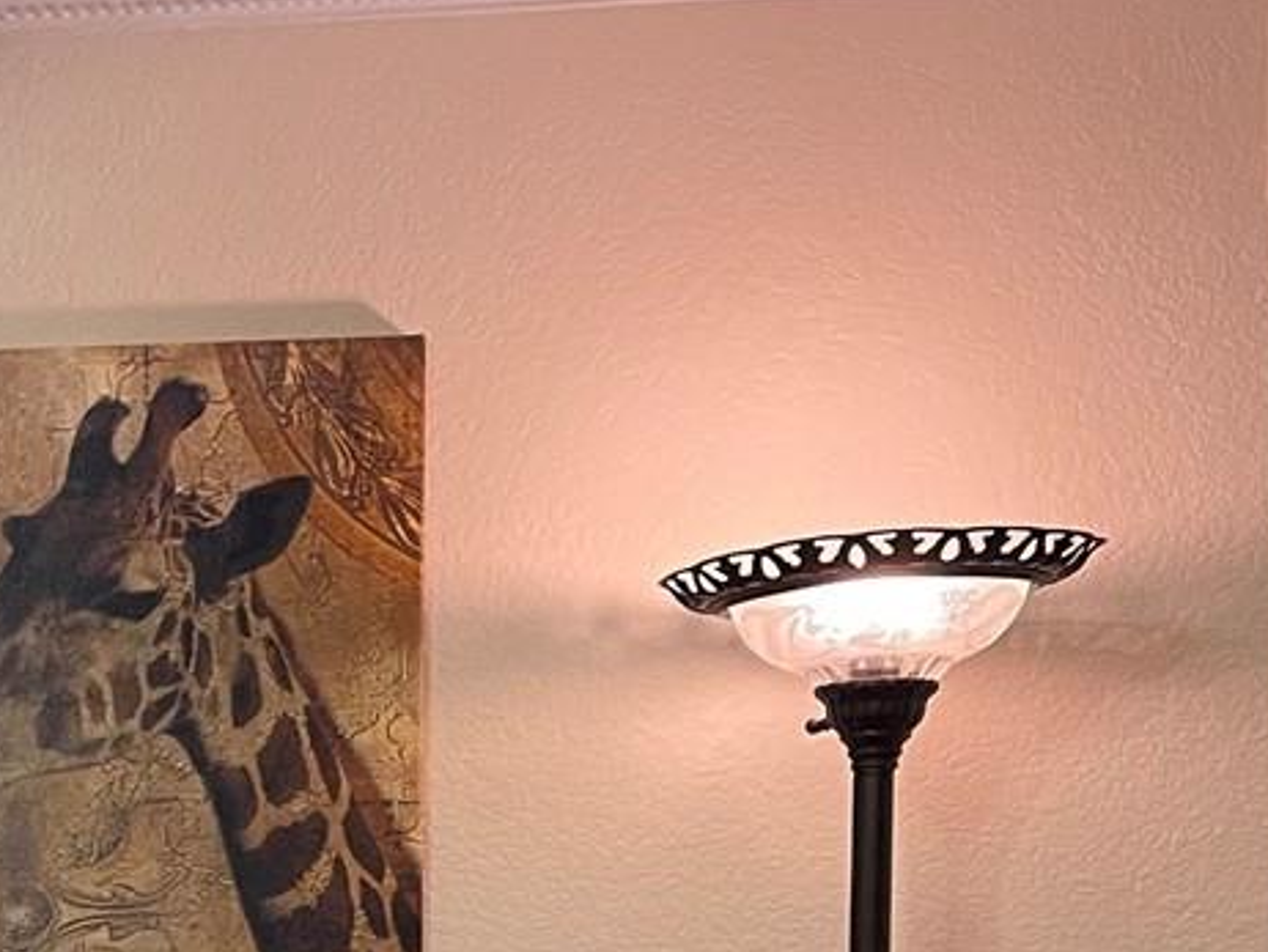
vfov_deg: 15.5
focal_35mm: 90
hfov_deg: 19.6
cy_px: 1287
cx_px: -502
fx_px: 3298
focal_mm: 5.1
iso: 320
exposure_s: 1/60
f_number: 1.6
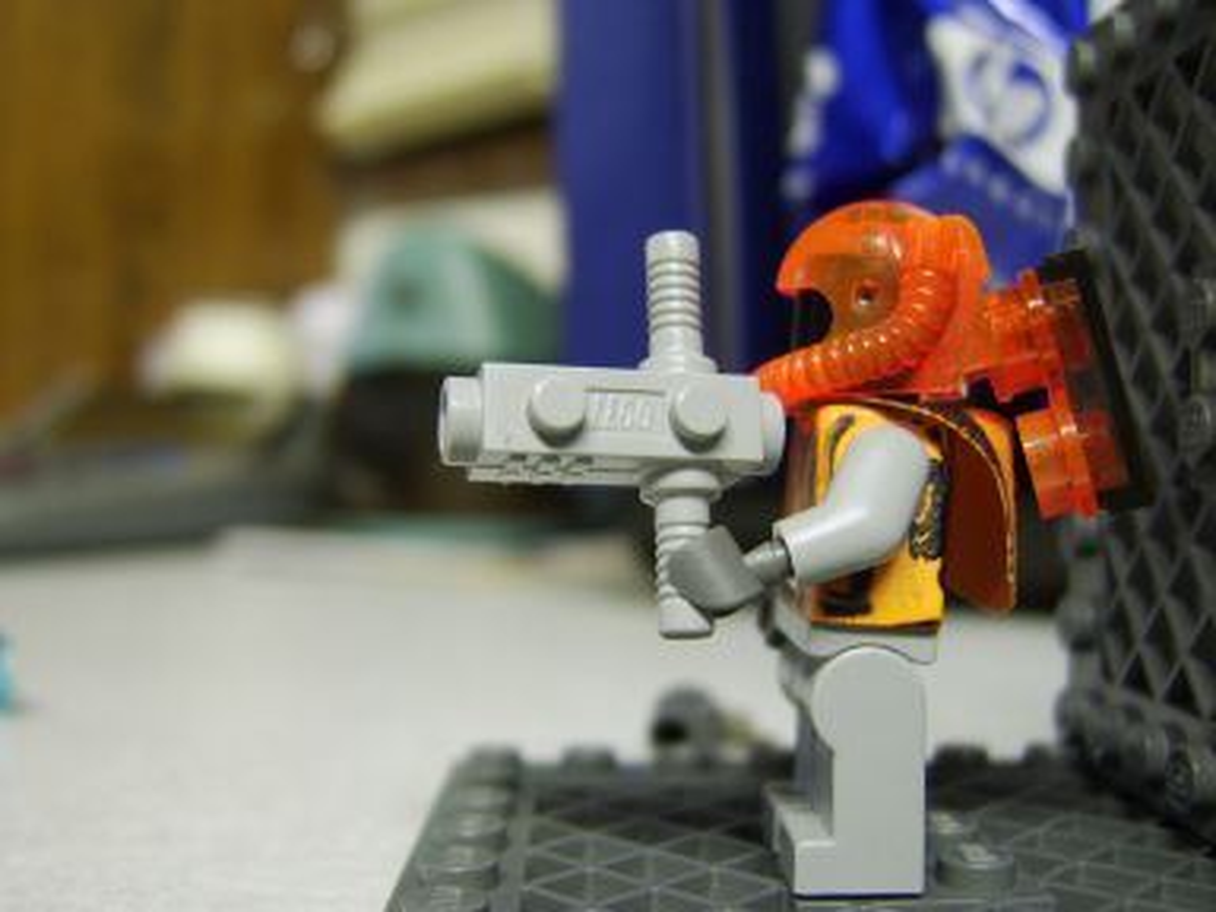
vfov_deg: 45.4
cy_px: 456
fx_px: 1089
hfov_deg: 58.4
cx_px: 608
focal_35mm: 31
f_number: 2.7
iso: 71
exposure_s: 1/5
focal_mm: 8.13
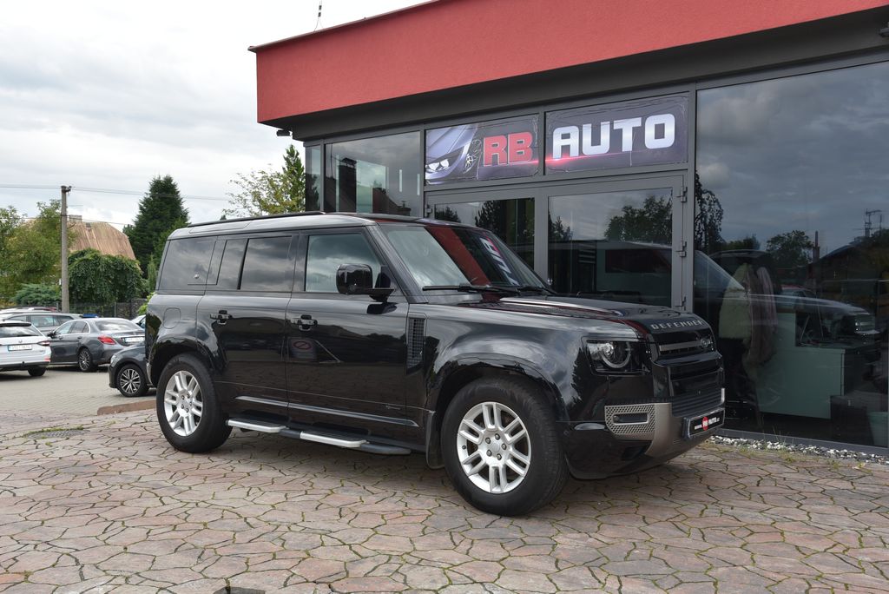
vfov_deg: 38.9
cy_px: 297
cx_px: 444
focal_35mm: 34
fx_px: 840
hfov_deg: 55.8
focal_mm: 34
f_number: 9
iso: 500
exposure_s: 1/200
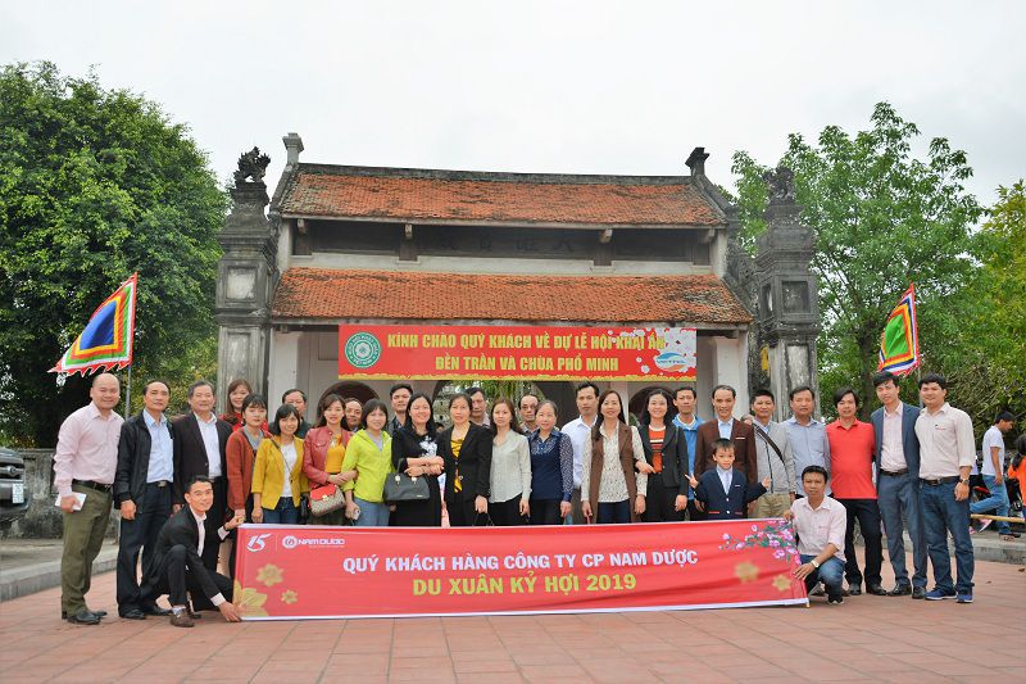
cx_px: 513
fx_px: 940
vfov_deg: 40.0
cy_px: 342
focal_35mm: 33
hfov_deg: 57.2
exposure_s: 1/200
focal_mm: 22
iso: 100
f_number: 5
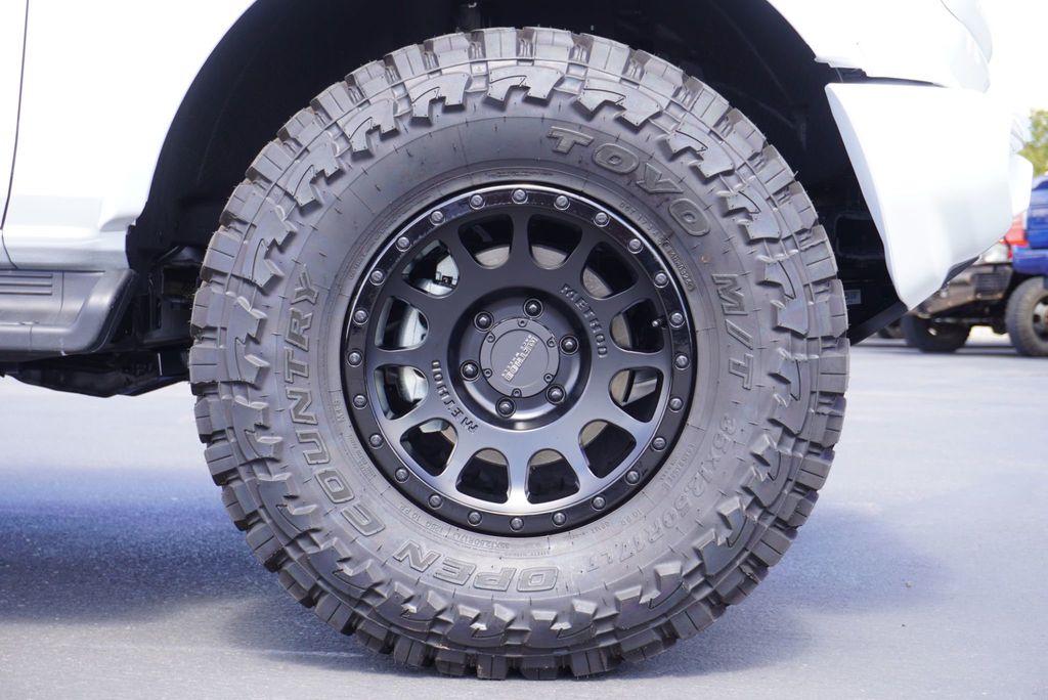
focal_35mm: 66
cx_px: 524
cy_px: 350
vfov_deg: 20.6
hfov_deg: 30.5
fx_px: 1922
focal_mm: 44
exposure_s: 1/80
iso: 125
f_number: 5.6
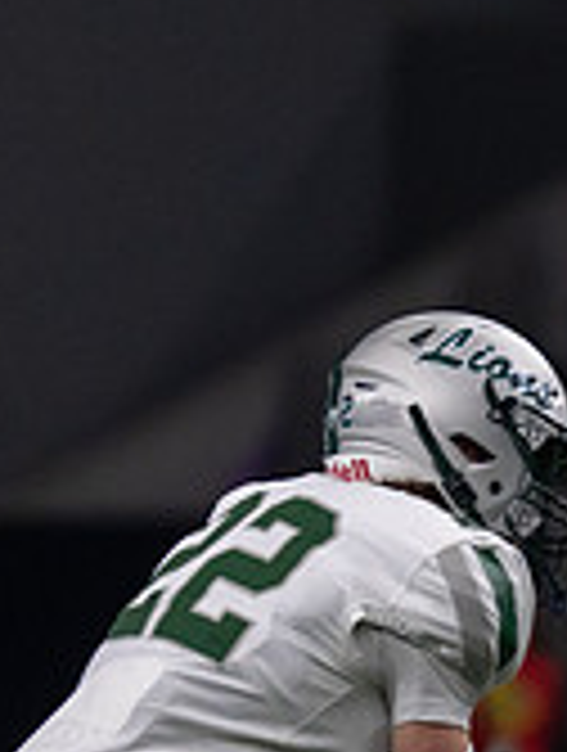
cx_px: 1447
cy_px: 427
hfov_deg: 1.5
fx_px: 20995
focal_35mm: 965
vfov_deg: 2.1
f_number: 2.8
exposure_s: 1/1250
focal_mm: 200
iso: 1600
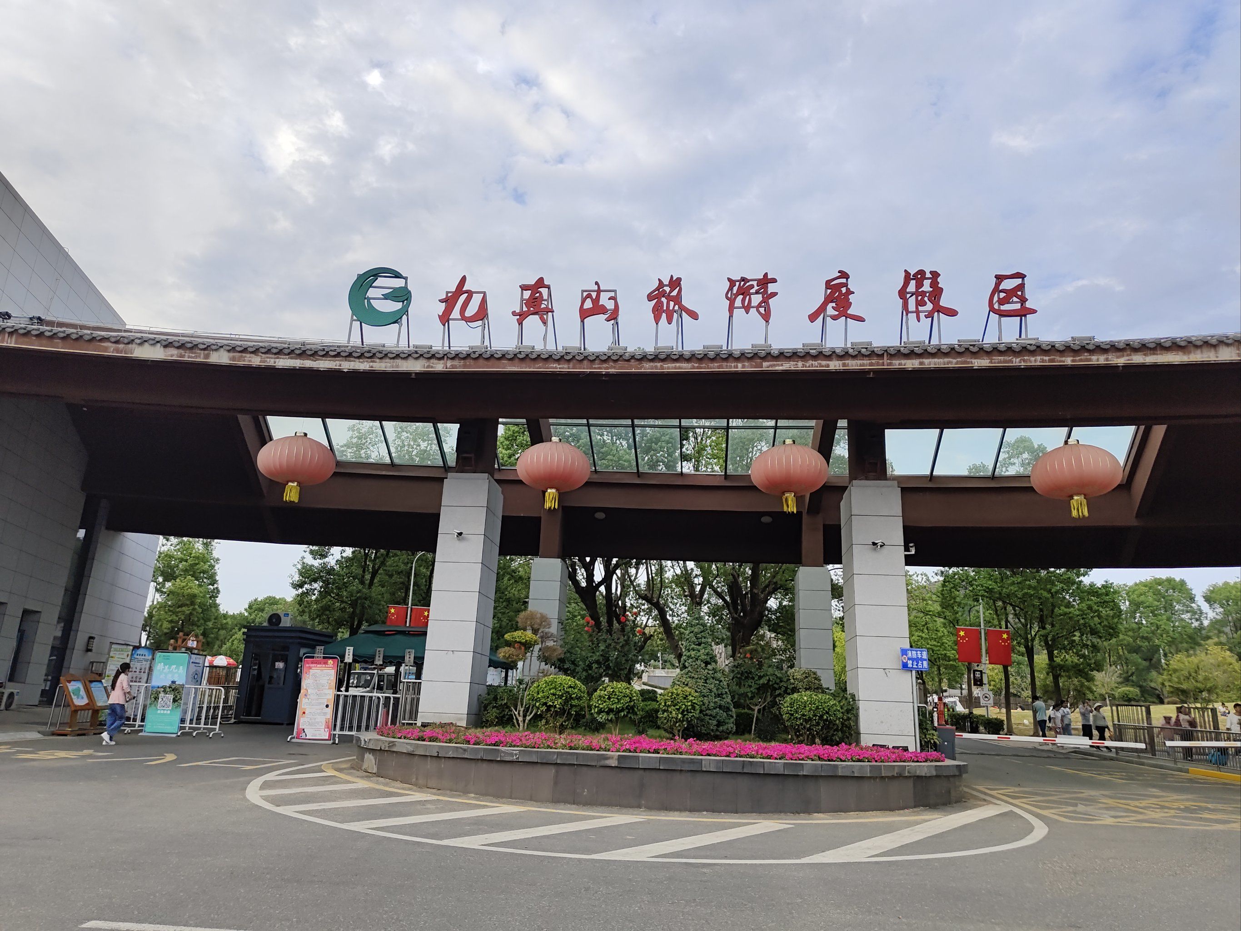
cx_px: 620
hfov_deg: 71.6
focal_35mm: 24
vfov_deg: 56.8
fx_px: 860
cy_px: 466
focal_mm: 5.56
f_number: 1.88
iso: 50
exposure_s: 1/385
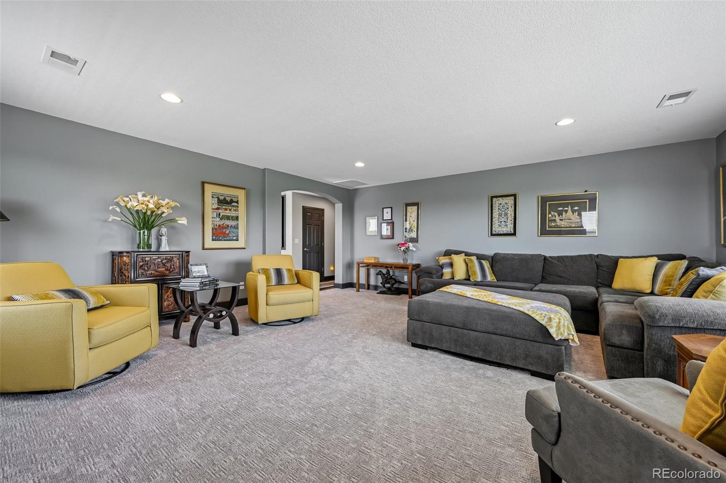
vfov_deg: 81.2
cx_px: 363
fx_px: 282
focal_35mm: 14
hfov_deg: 104.3
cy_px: 242
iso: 400
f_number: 10
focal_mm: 14
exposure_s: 1/8
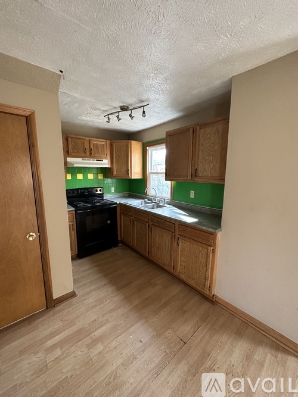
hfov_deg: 85.7
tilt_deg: -7.8
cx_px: 149
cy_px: 198
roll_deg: -1.6
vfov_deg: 102.1
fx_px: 161
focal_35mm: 14
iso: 500
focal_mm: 2.22
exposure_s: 1/60
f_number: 2.2
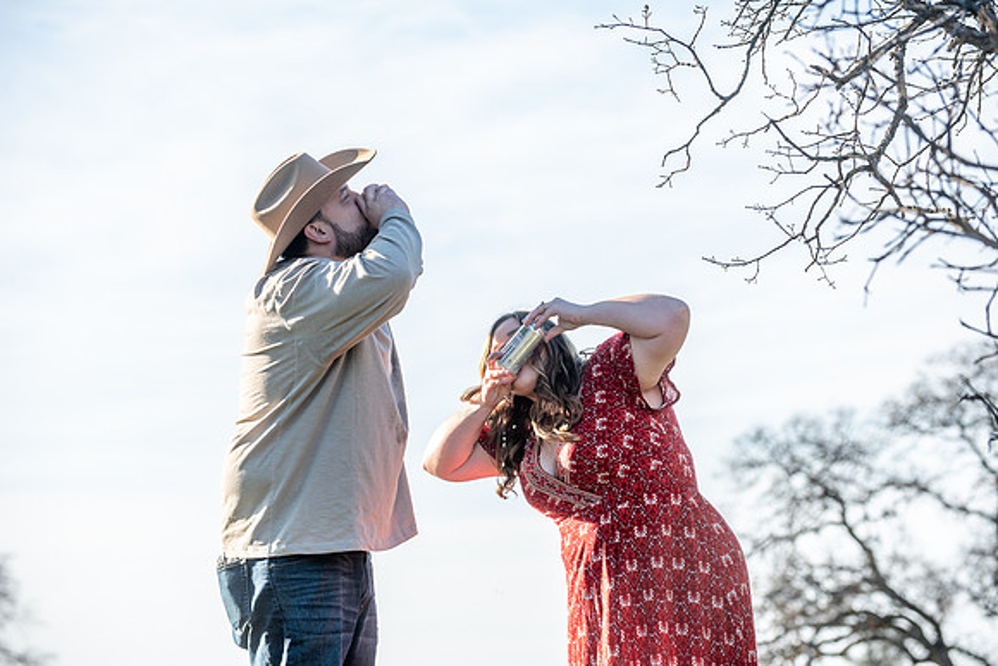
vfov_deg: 10.6
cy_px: 333
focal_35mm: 130
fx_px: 3605
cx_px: 499
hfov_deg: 15.8
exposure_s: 1/250
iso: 50
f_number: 4.5
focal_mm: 130
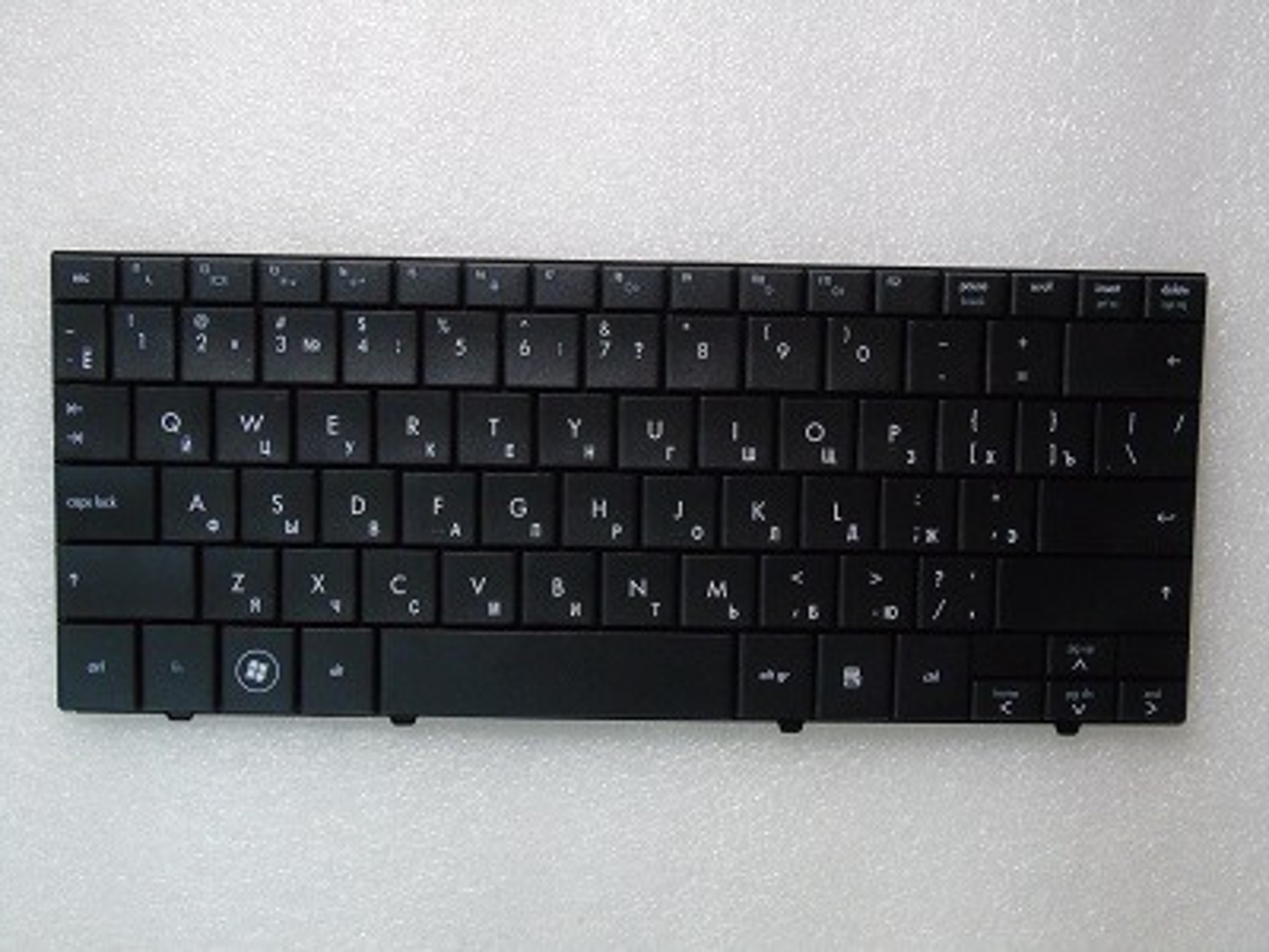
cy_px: 476
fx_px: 1466
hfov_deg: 46.8
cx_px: 634
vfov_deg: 36.0
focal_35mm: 40
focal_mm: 7.1
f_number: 6.5
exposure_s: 1/40
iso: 400
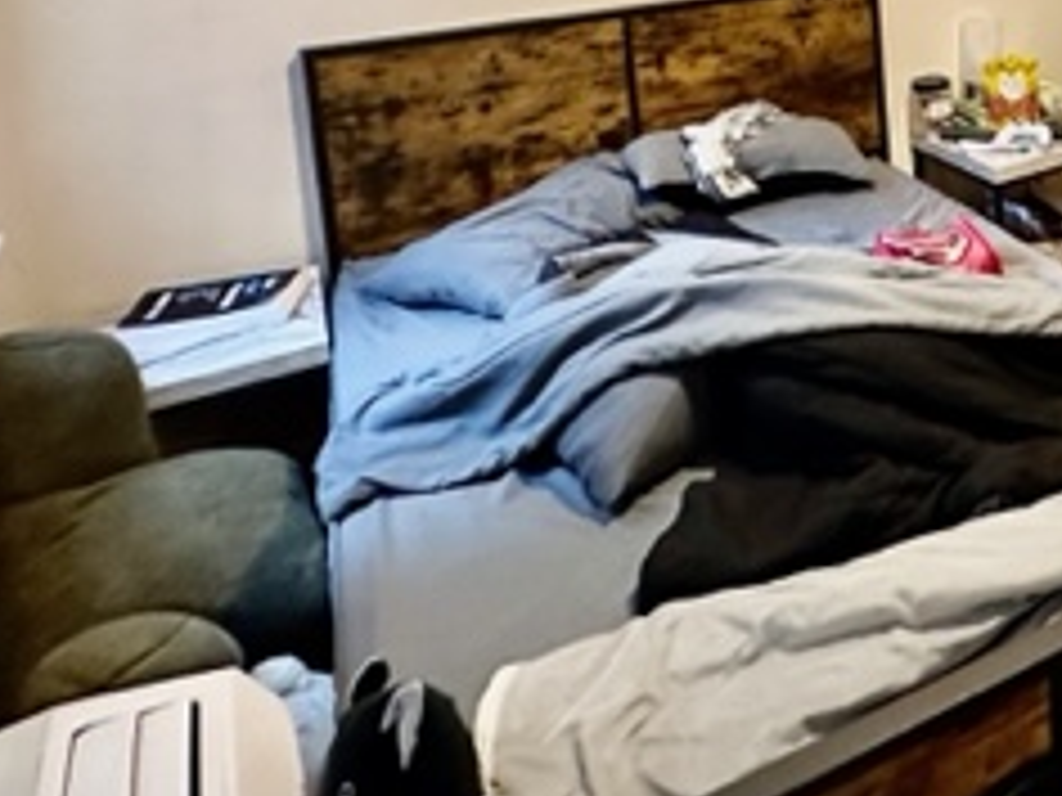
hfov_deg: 43.5
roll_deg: +1.1
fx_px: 1166
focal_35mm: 38
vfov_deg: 33.5
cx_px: 1008
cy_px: -49
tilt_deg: -8.3
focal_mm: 2.22
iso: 640
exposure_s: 1/60
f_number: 2.2
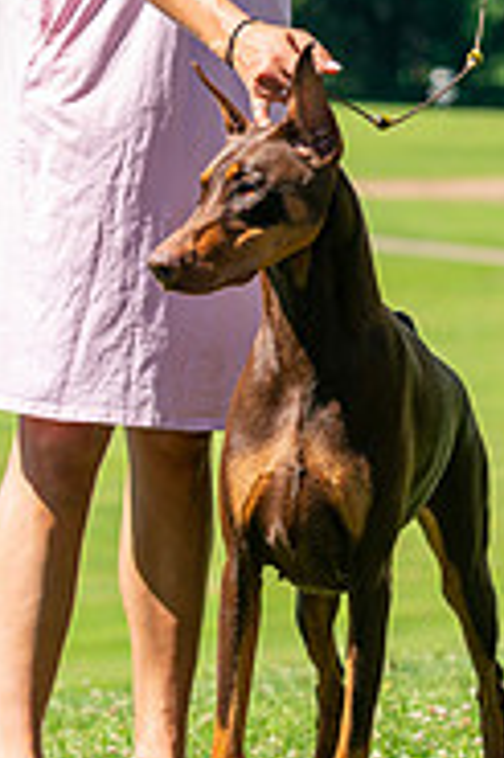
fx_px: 5175
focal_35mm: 246
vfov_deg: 8.3
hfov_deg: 5.6
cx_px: 279
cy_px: 41
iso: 160
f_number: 5
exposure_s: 1/800
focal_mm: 101
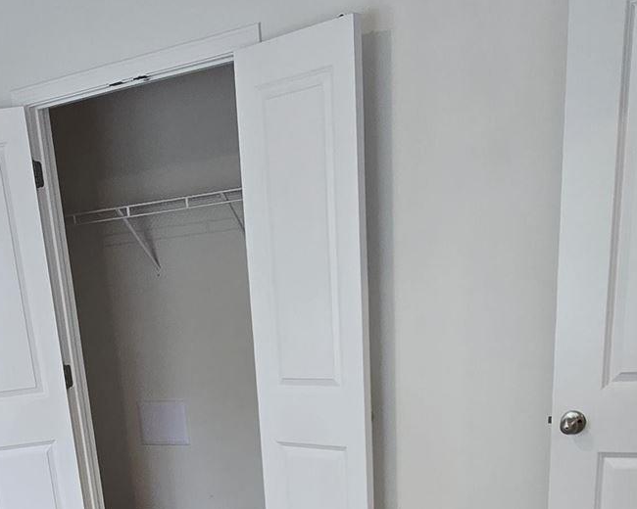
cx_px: 160
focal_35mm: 45
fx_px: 848
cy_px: 640
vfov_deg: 28.3
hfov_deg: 40.0
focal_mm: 2.2
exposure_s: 1/60
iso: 125
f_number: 2.2
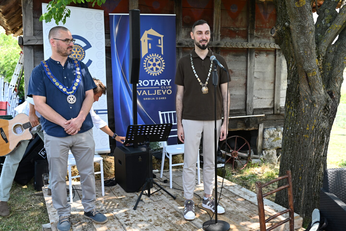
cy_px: 116
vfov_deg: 37.9
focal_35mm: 35
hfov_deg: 54.4
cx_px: 173
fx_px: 336
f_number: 4
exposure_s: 1/320
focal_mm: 35
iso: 200
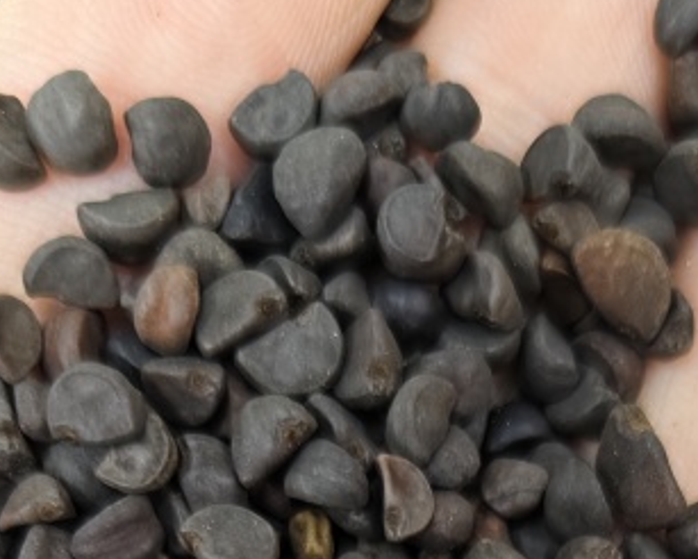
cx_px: 457
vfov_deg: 16.1
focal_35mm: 78
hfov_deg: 24.3
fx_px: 1612
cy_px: 1051
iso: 531
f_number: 1.88
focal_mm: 5.56
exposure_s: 1/50
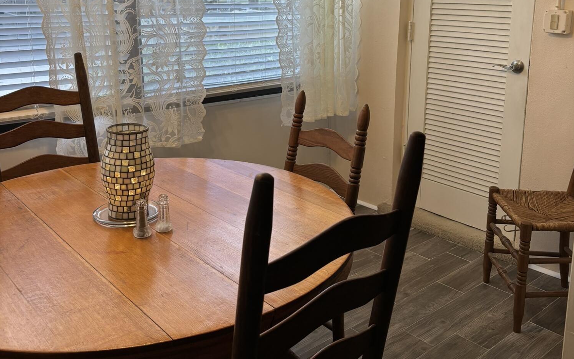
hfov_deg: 52.8
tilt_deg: -11.2
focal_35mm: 37
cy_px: 98
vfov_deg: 33.9
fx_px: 579
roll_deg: -1.2
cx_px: 288
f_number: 1.6
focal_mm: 5.96
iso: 80
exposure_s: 1/120
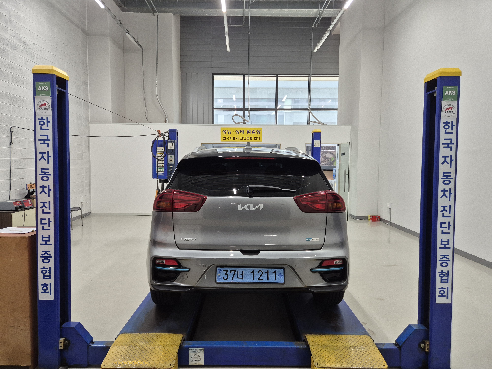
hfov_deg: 73.9
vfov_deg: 58.9
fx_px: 327
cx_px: 246
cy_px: 184
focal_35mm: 23
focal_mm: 5.4
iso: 200
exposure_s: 1/120
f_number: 1.8
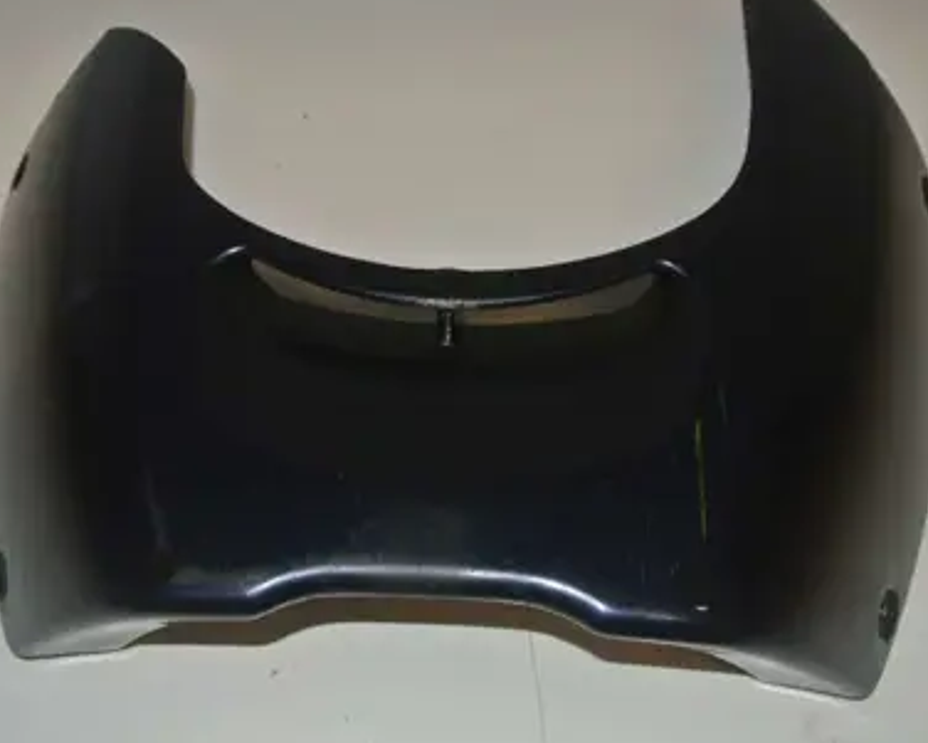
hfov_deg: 39.5
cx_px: 447
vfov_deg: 32.1
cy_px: 346
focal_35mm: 47
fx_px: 1291
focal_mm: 13.1
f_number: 4
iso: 200
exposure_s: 1/60
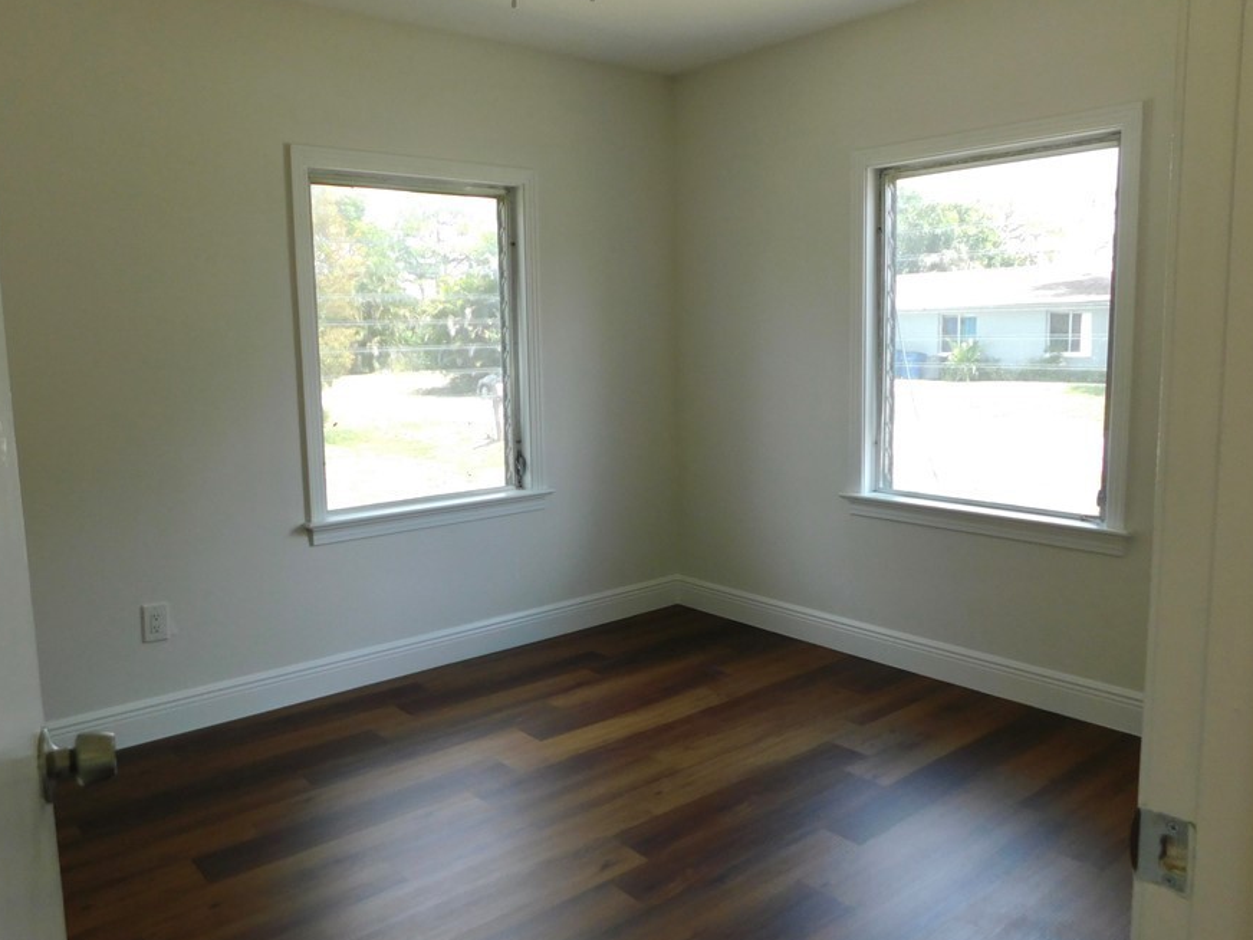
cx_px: 579
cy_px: 467
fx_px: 977
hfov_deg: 65.2
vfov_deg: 51.4
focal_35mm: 27
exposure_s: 1/125
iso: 125
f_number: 3
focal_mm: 4
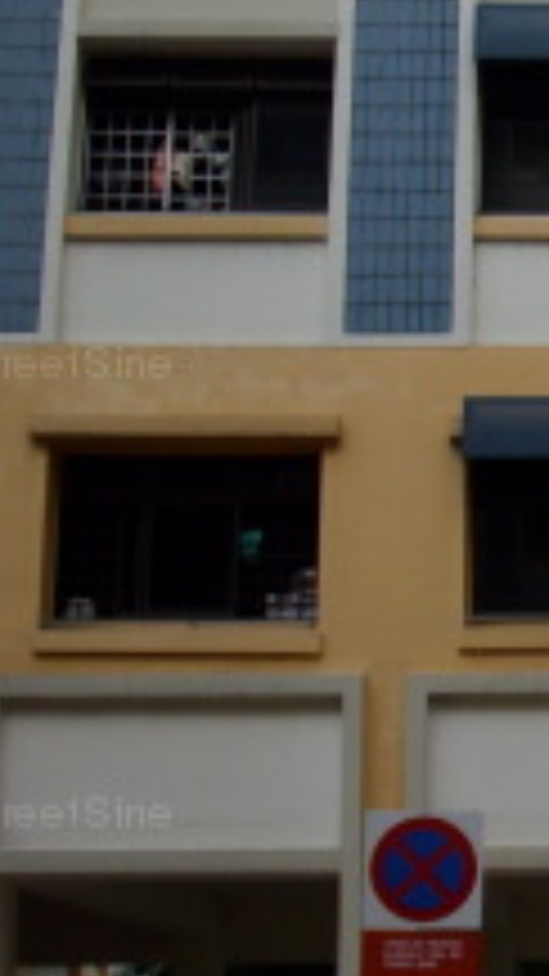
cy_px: 369
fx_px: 2641
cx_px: 1148
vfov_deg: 20.9
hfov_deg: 10.7
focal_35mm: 102
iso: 80
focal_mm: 6.2
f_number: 5.6
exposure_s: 1/125
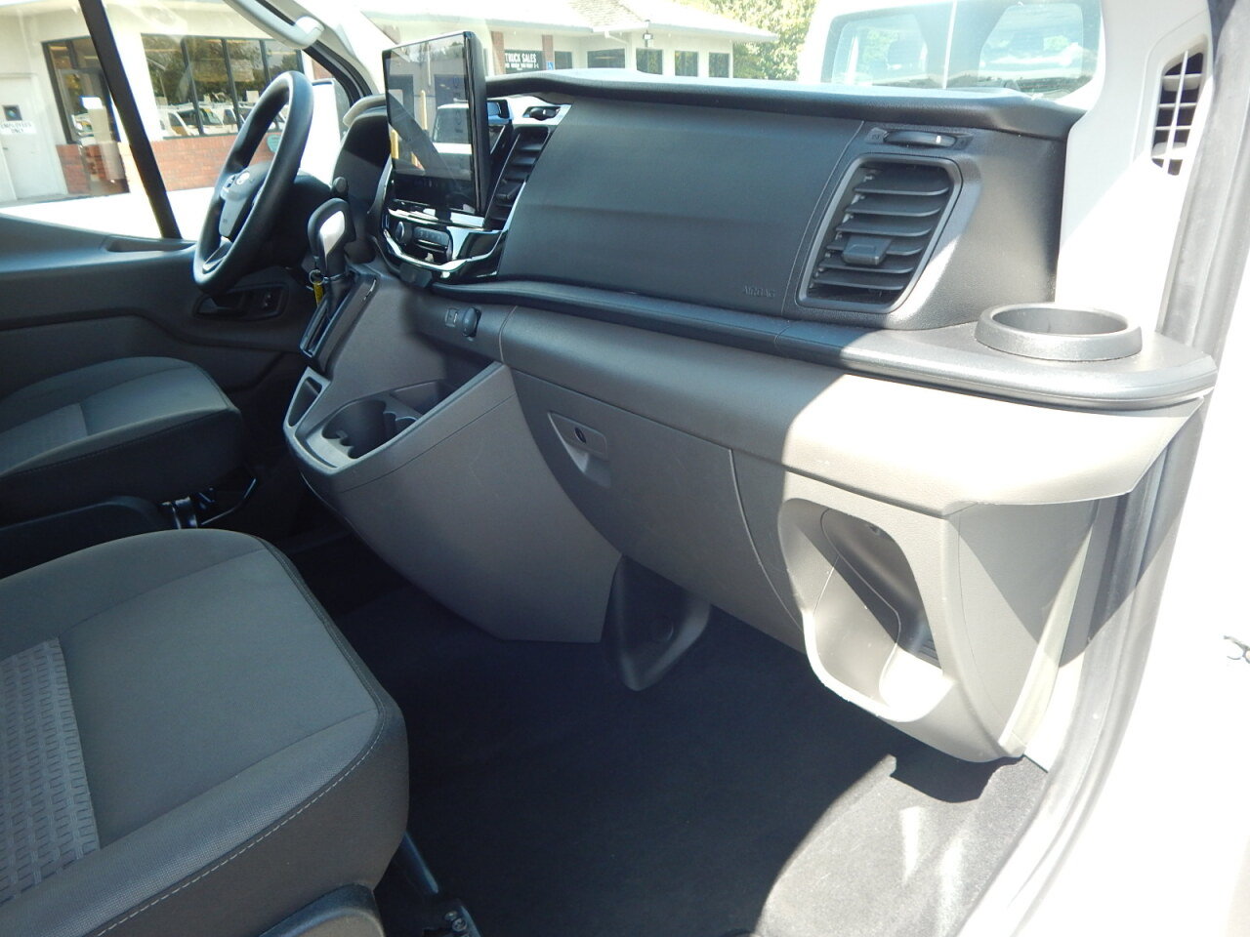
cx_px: 625
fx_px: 903
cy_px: 468
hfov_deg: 69.4
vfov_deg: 54.9
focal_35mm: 25
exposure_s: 1/160
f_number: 3.1
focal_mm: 4.5
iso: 125
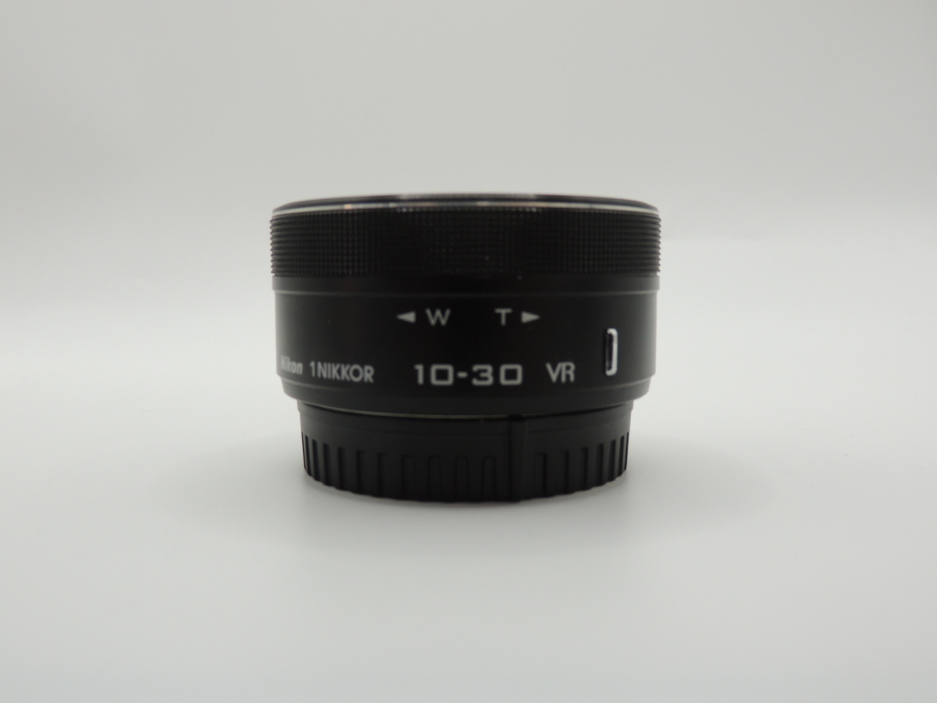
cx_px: 468
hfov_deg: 55.4
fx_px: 893
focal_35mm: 33
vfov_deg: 42.9
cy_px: 352
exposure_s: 1/50
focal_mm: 5.8
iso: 125
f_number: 3.2
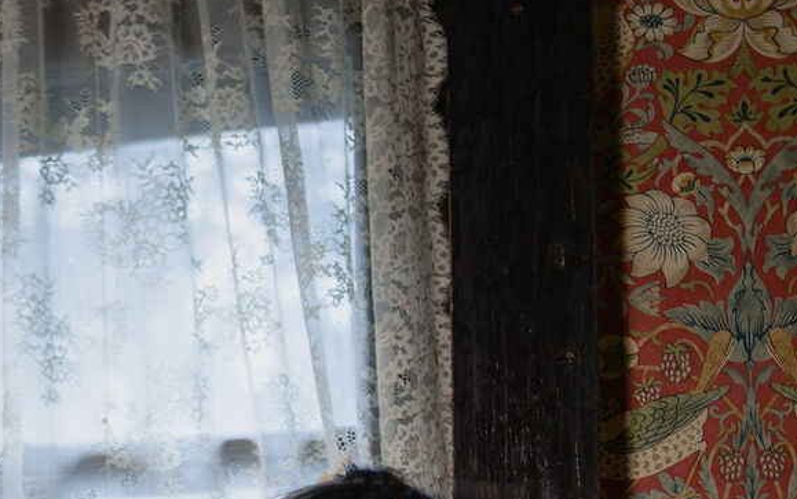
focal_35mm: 97
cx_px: 76
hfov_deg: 21.0
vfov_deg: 12.2
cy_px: 933
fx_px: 2107
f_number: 1.4
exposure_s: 1/200
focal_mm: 35
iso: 200
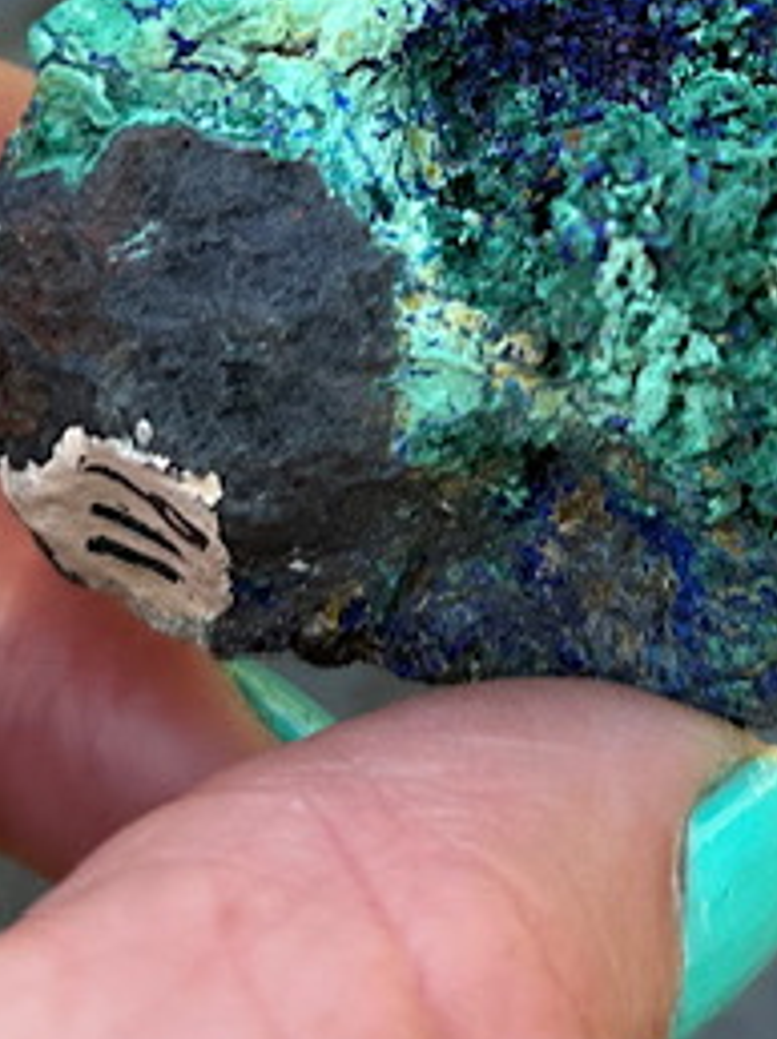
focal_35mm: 43
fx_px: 1289
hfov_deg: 33.4
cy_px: 246
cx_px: 481
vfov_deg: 42.4
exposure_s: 1/434
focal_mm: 5.7
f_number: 1.5
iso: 50
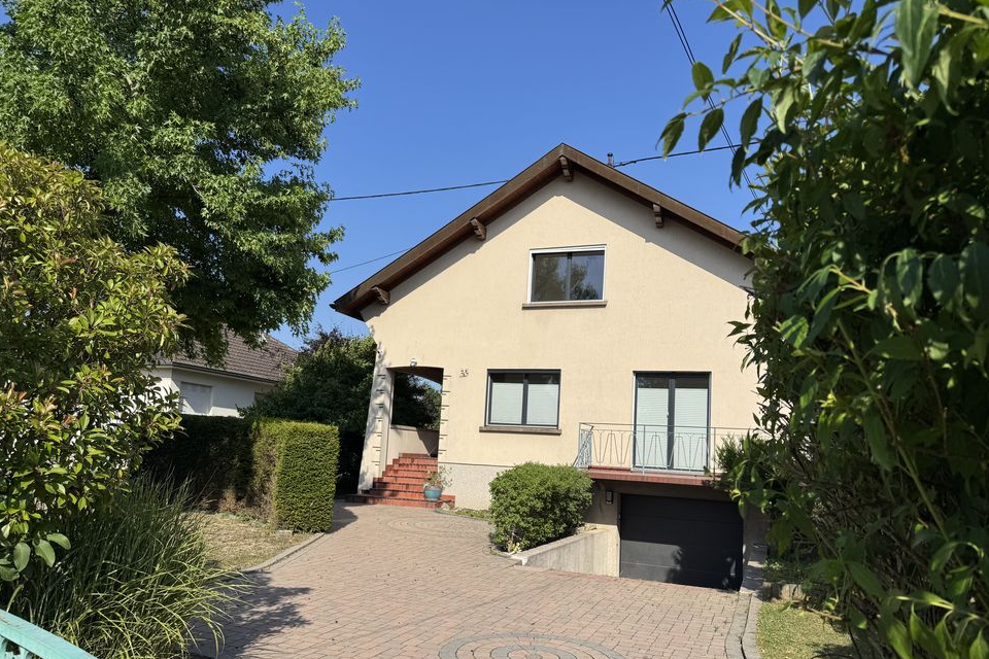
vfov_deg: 49.4
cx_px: 494
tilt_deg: +6.7
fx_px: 714
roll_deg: -3.3
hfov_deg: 69.4
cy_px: 381
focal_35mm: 26
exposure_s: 1/6410
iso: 80
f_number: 1.78
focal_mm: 6.76
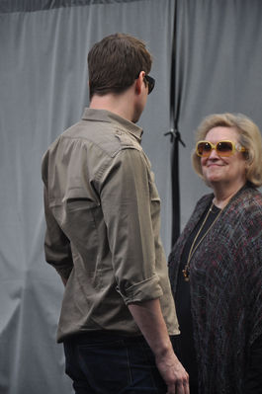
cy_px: 197
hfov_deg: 8.7
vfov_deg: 13.1
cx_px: 131
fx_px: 1724
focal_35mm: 158
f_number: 5.6
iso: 360
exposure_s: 1/500
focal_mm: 105
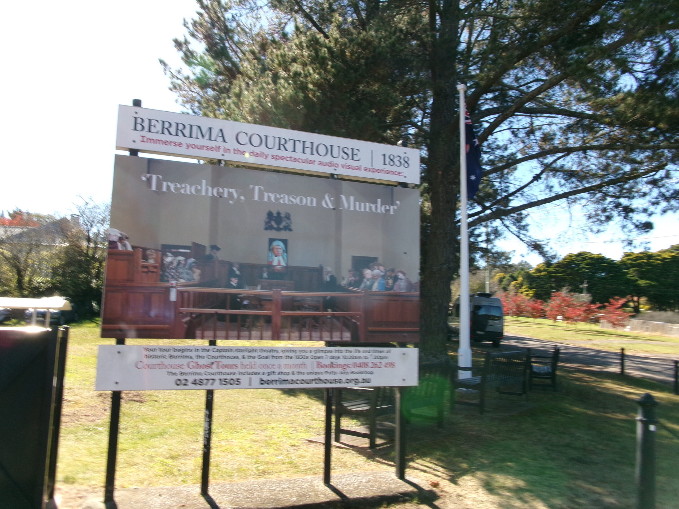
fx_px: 549
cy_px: 254
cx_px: 340
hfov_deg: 63.4
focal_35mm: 28
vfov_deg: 49.7
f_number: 10.8
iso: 100
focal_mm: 5.1
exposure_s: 1/38
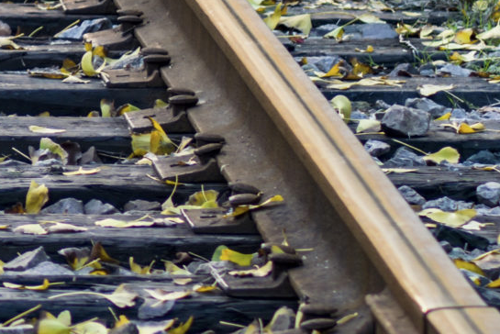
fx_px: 6851
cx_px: -629
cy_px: 23
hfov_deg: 4.1
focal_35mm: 493
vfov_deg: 2.8
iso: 100
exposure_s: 1/30
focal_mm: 70
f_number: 5.6
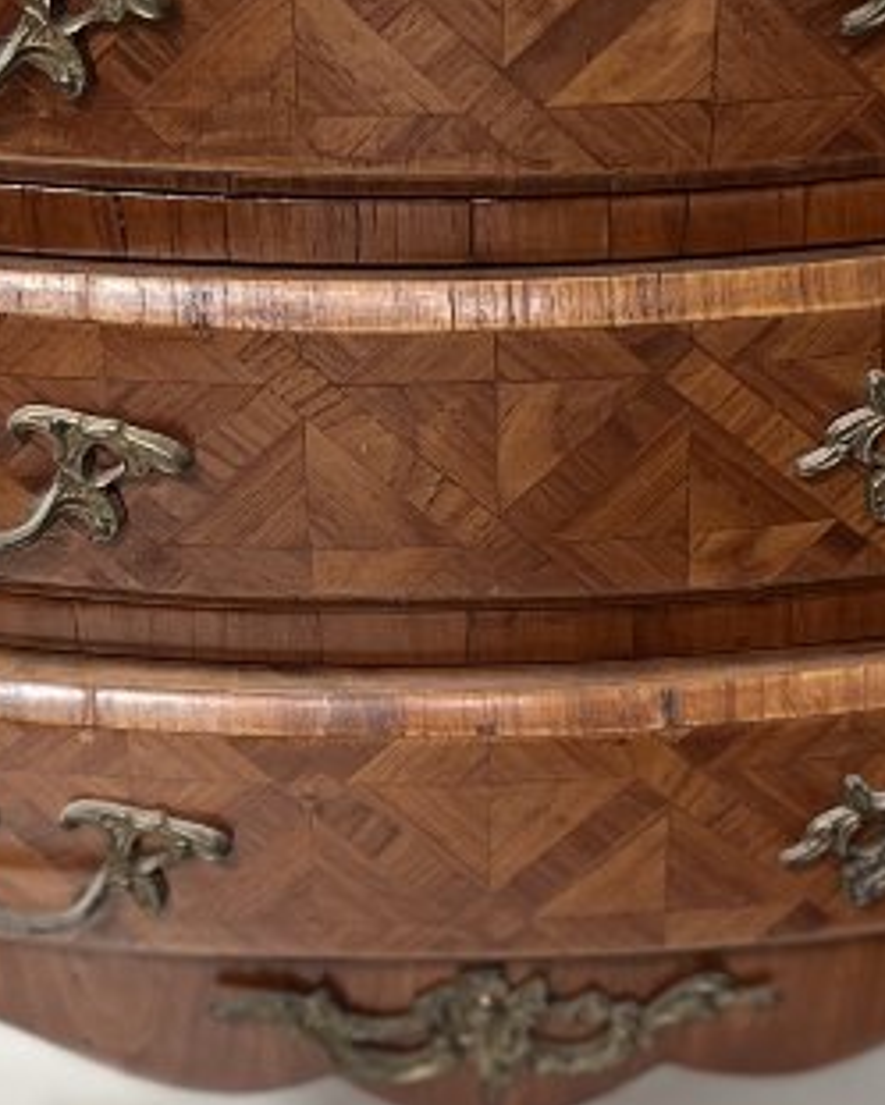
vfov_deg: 19.5
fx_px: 3207
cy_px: 689
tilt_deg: -37.2
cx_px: 473
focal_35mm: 98
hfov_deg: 15.7
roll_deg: +1.5
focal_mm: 5.7
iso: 125
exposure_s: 1/121
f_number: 1.5
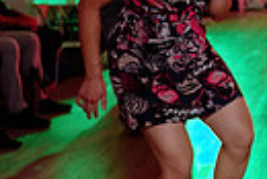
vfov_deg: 11.7
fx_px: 869
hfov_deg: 14.8
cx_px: 510
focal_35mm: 117
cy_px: 27
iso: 800
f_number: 2.8
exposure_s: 1/100
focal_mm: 24
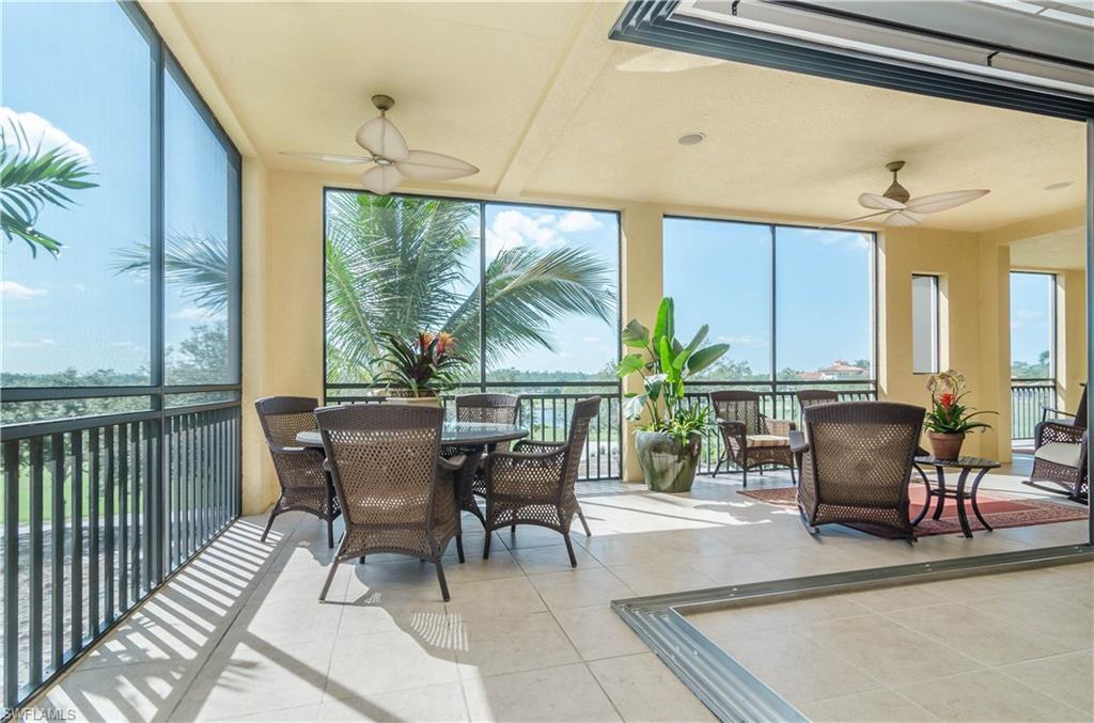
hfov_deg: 95.1
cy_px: 362
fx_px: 500
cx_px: 547
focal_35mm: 16
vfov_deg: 71.7
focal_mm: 11
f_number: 9
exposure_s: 1/40
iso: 200
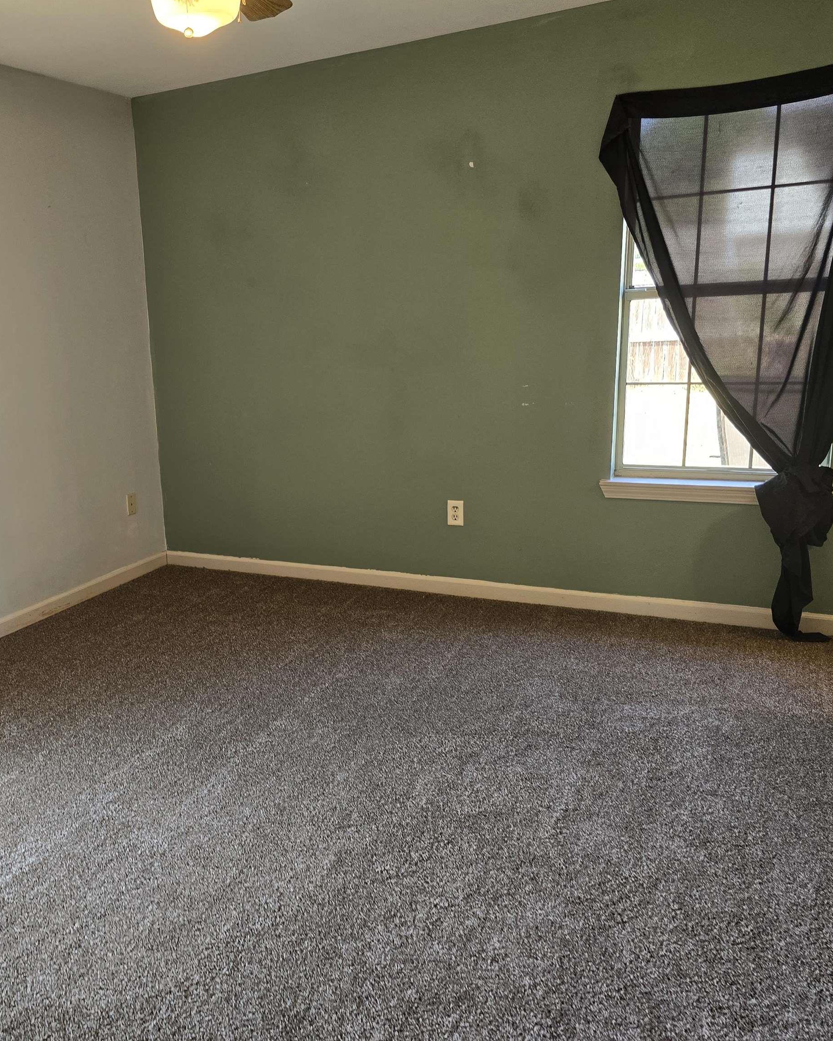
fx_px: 925
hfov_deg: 47.1
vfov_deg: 58.8
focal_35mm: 30
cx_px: 229
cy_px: 520
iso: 125
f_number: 1.7
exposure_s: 1/120
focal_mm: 6.3
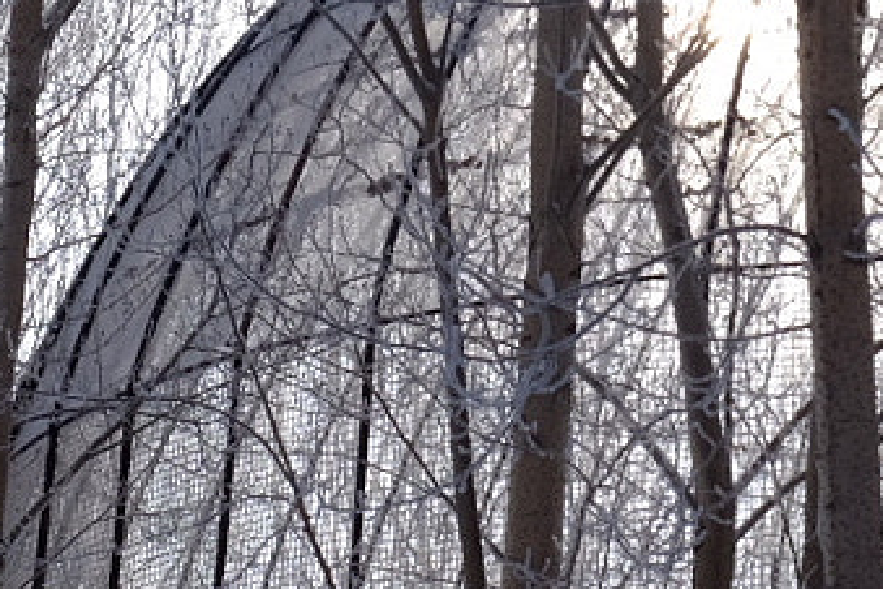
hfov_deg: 13.1
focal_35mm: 151
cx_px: 1170
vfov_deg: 8.9
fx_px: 3703
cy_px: -181
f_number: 9
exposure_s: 1/350
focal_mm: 21.4
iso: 200
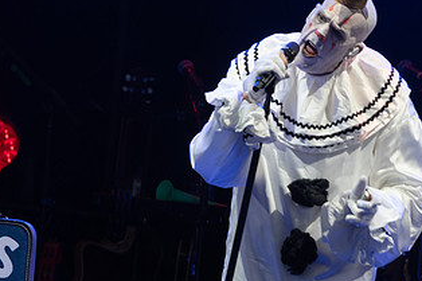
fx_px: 14914
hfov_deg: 1.6
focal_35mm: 1273
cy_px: 145
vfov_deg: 1.1
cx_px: 266
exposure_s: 1/250
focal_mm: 600
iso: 640
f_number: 6.3
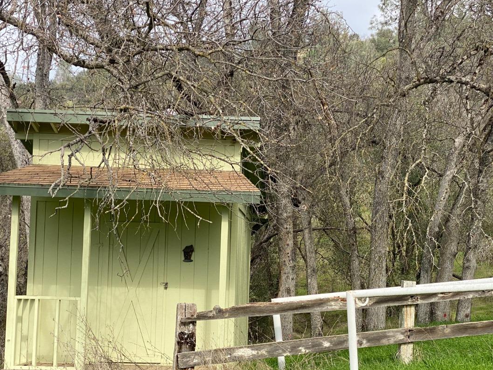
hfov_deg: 26.2
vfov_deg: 19.9
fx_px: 1054
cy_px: 231
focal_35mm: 74
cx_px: 312
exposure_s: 1/813
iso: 20
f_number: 2
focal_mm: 6
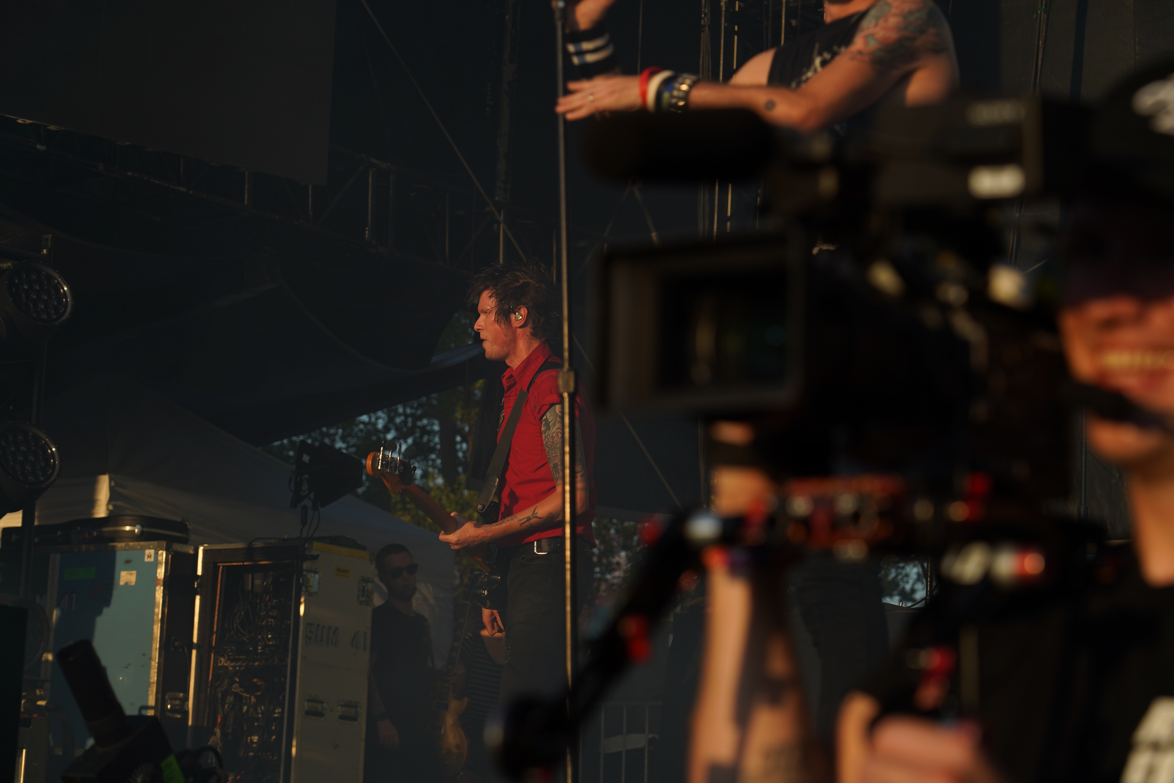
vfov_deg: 13.0
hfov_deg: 19.5
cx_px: 587
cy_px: 392
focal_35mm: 105
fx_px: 3424
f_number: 6.3
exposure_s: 1/320
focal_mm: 105
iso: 100
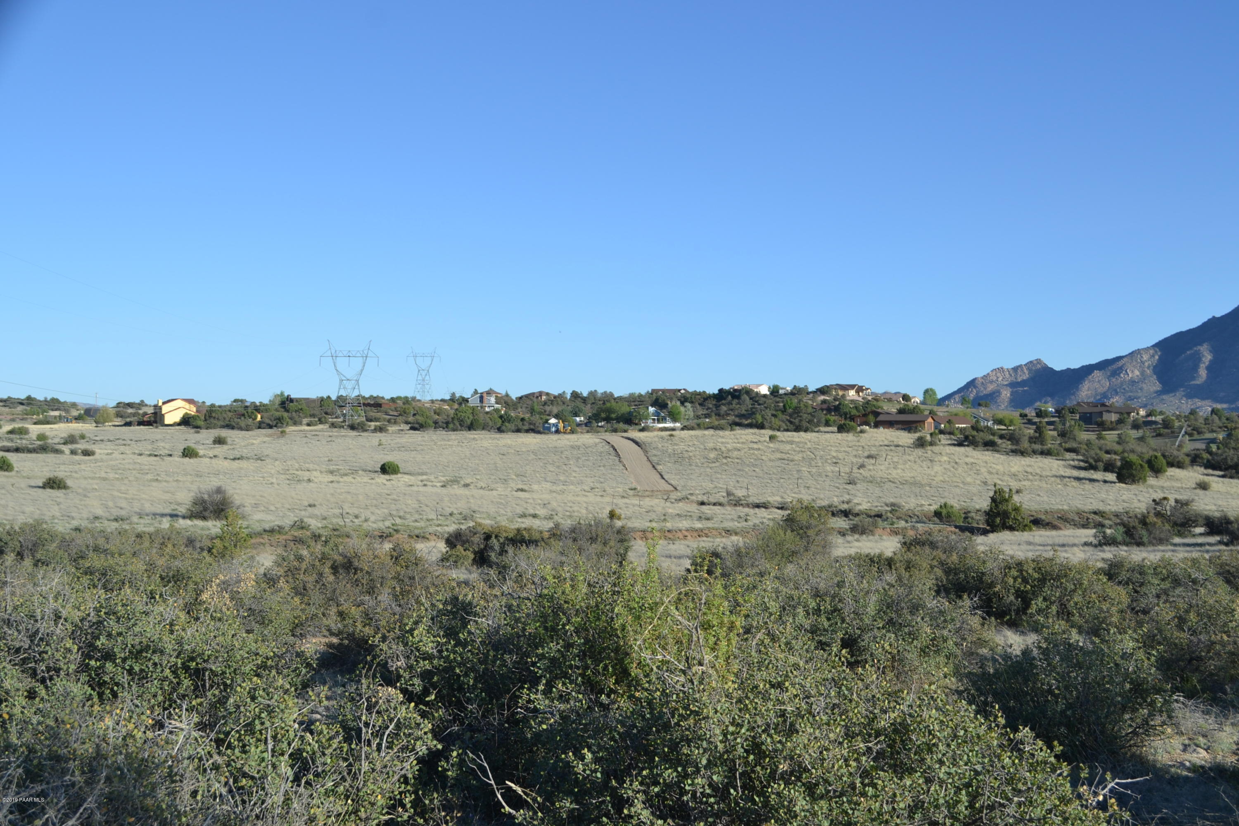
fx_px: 1342
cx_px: 620
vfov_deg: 34.2
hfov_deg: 49.6
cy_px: 413
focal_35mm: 39
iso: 100
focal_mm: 26
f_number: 7.1
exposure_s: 1/200
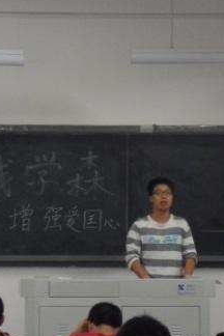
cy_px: 167
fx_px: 1475
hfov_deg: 8.7
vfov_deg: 13.0
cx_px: 69
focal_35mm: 158
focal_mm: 19.3
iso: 640
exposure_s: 1/60
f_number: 5.6
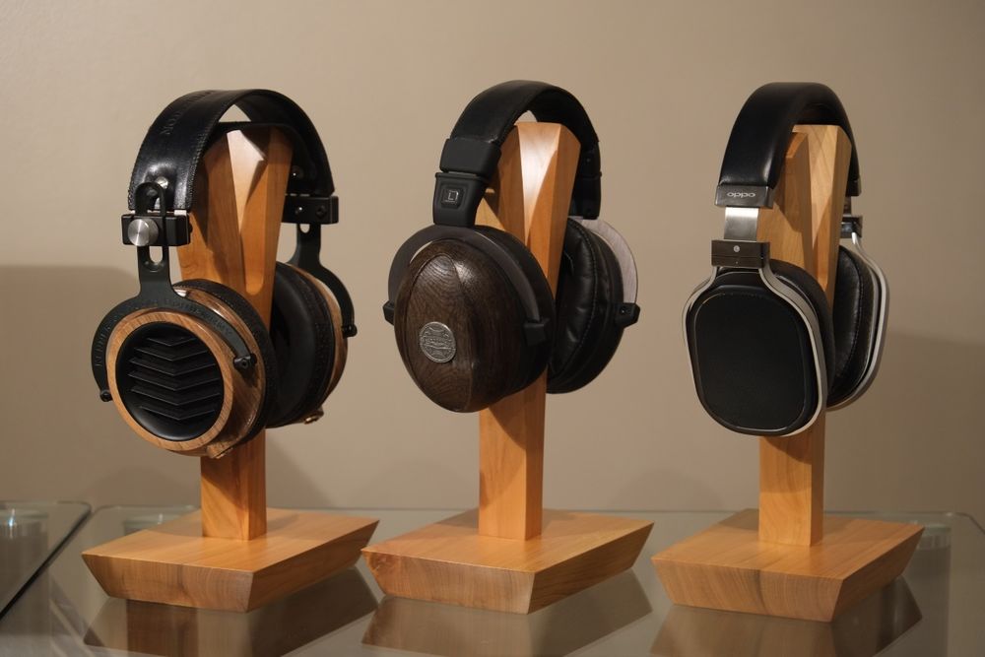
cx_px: 492
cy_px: 328
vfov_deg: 16.5
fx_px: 2271
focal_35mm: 83
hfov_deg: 24.5
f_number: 4
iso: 800
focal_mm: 55
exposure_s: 1/4.3
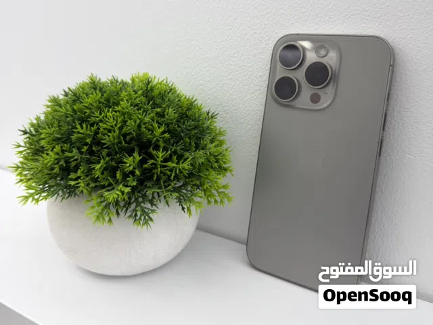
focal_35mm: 24
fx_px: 300
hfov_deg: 71.6
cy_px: 162
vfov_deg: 56.8
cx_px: 216
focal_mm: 6.76
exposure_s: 1/166
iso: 64
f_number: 1.78
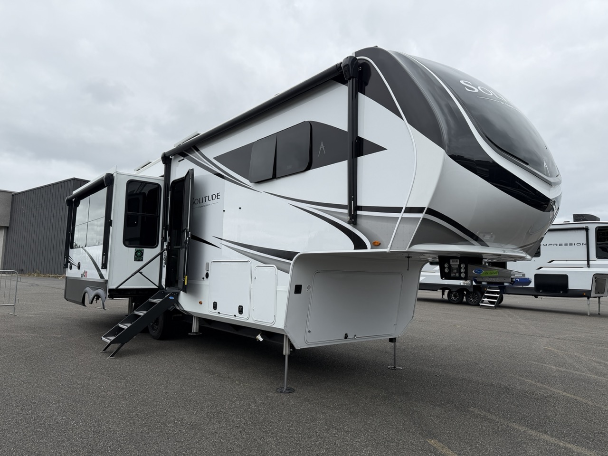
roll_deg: -0.7
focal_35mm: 24
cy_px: 228
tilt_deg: +8.0
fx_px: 422
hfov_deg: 71.6
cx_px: 304
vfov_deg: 56.8
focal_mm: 6.76
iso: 80
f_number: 1.78
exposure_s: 1/4167
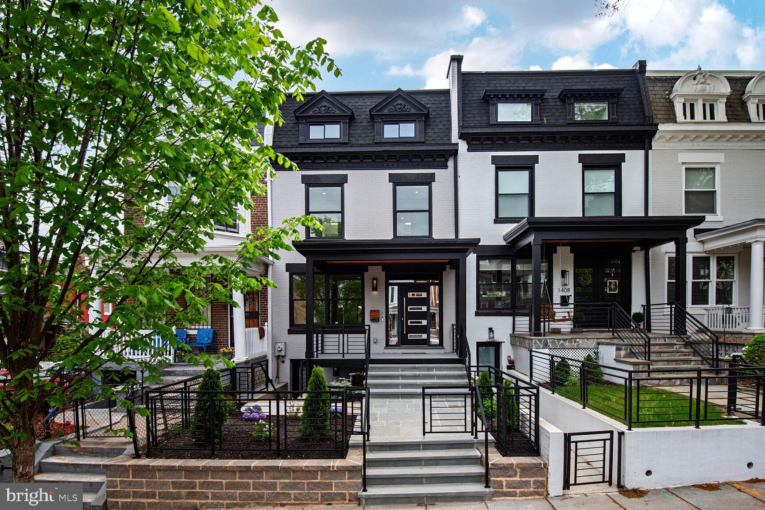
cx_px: 382
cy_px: 255
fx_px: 361
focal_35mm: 17
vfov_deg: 70.4
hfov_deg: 93.3
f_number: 8
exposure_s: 1/160
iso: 400
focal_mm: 17
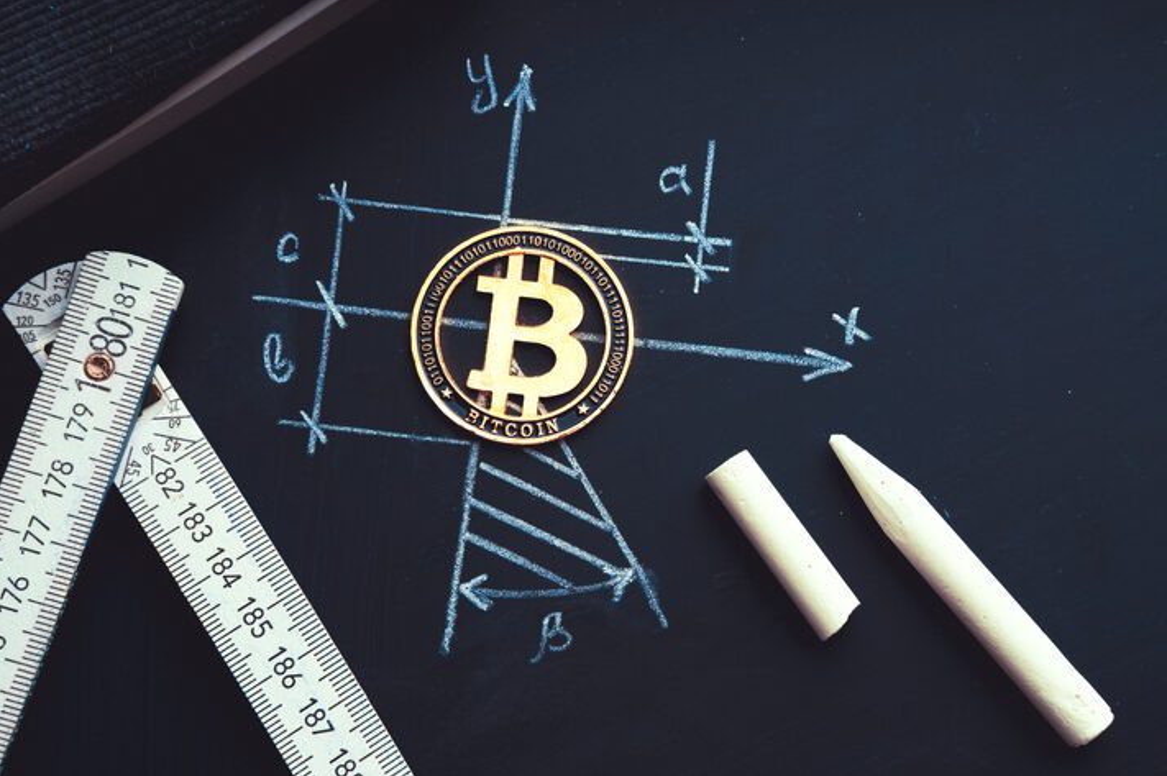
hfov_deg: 26.7
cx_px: 589
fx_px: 2462
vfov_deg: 17.9
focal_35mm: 76
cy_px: 388
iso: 100
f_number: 18
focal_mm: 75
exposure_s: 1/250
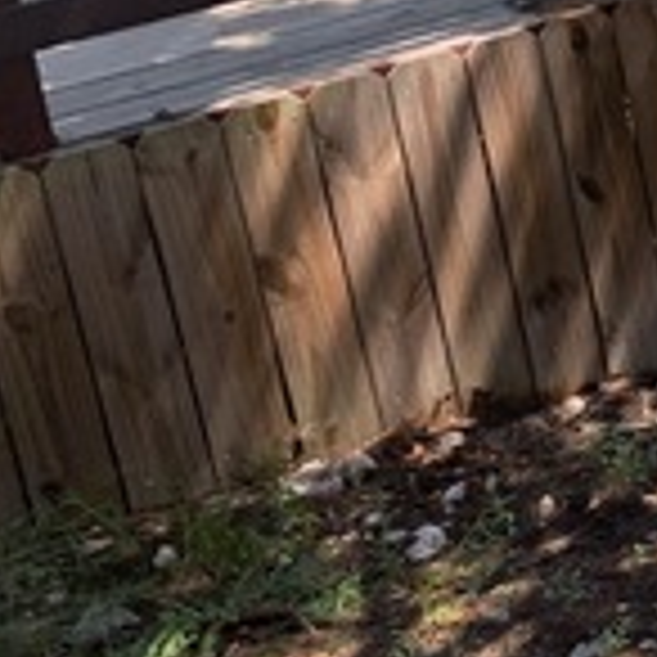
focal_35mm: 101
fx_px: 2169
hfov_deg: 13.8
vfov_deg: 16.4
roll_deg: +5.5
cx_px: 1436
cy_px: -158
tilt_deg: -14.2
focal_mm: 4.25
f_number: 1.8
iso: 25
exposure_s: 1/555
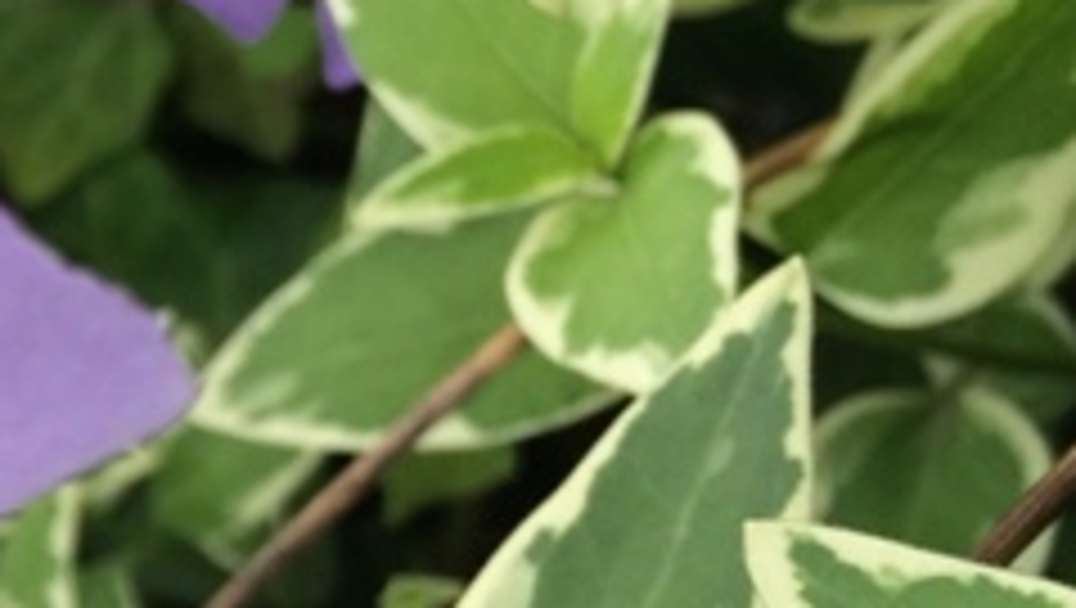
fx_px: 2827
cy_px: 516
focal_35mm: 99
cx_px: -473
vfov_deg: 12.2
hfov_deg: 19.2
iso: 40
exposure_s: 1/120
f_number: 2.2
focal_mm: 4.15
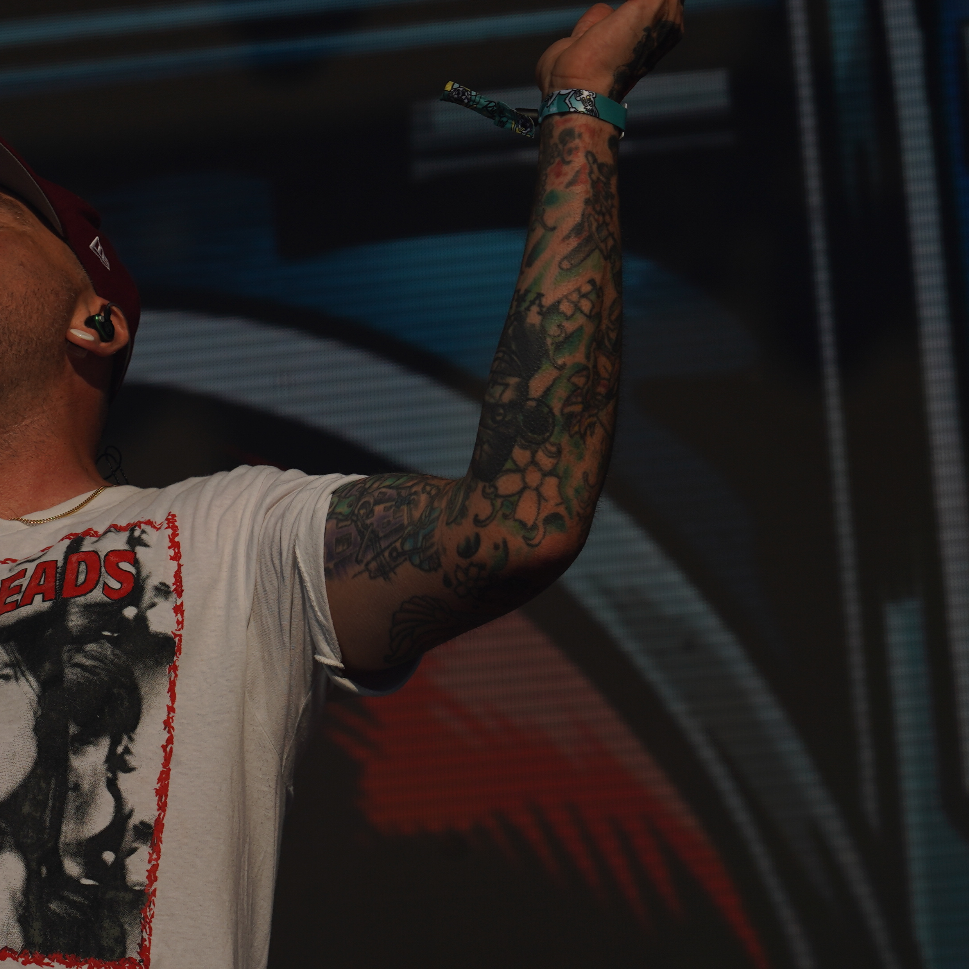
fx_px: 6841
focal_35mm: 216
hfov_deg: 8.1
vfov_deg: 8.1
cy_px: 238
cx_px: -66
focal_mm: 105
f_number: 8
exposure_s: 1/1600
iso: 100
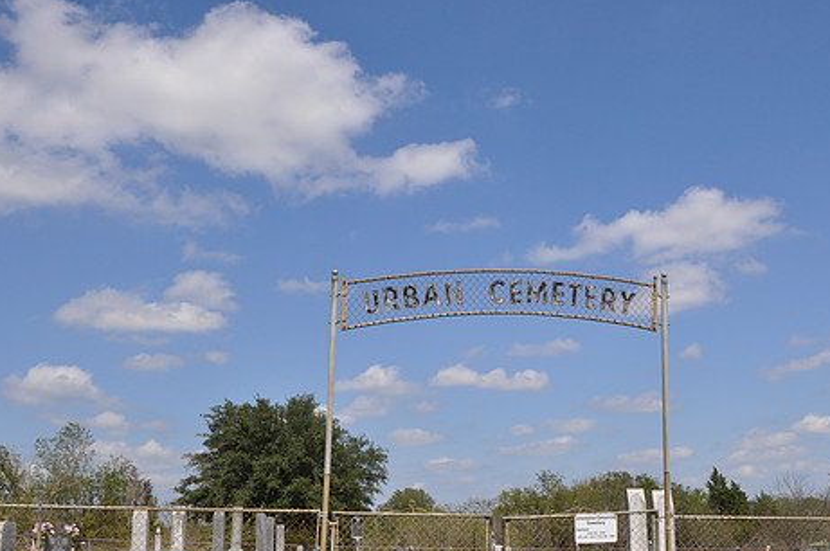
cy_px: 341
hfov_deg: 48.5
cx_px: 515
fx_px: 912
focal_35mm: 40
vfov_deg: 33.5
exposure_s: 1/320
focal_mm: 21
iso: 200
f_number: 9
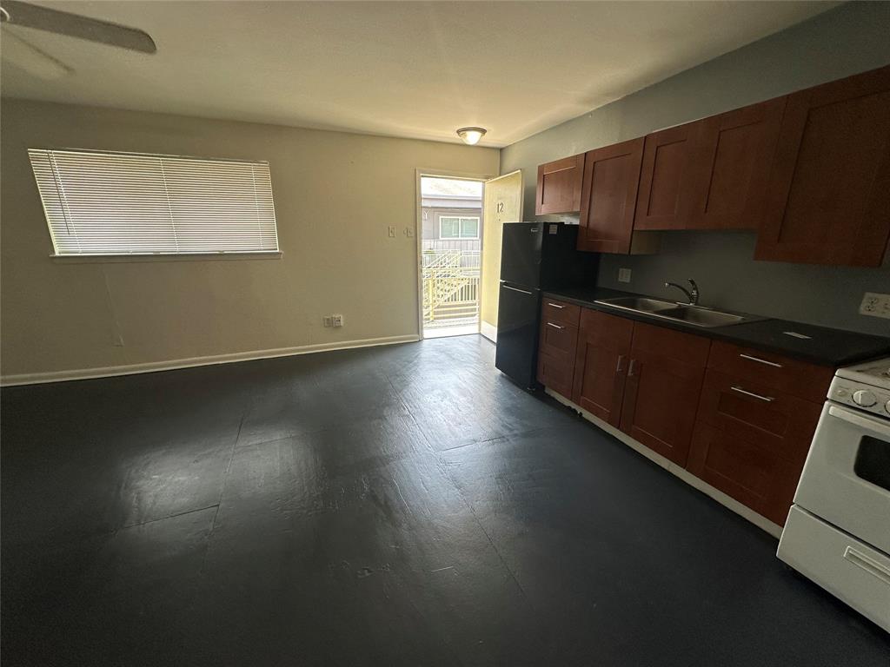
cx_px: 445
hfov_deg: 102.1
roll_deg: -0.8
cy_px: 334
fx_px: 360
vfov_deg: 85.7
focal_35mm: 14
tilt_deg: -15.1
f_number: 2.2
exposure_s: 1/120
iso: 80
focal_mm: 2.22
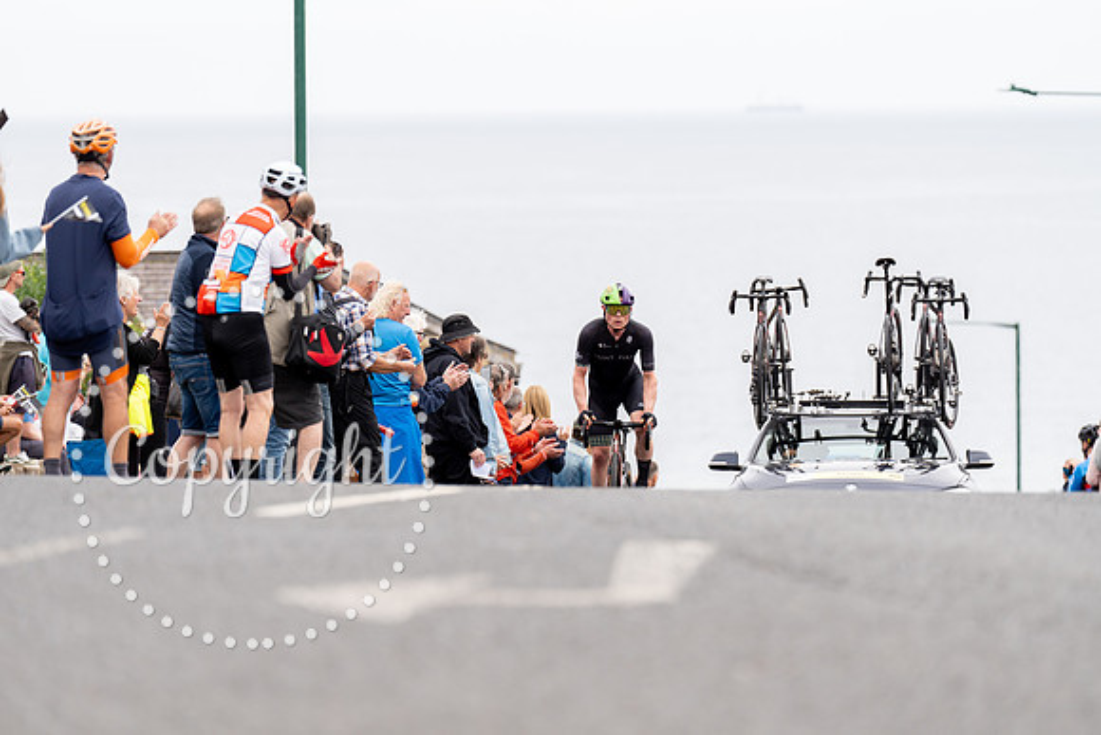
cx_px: 550
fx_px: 6135
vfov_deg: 6.9
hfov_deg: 10.3
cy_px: 368
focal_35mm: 201
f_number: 3.5
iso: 320
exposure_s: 1/1000
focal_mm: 200
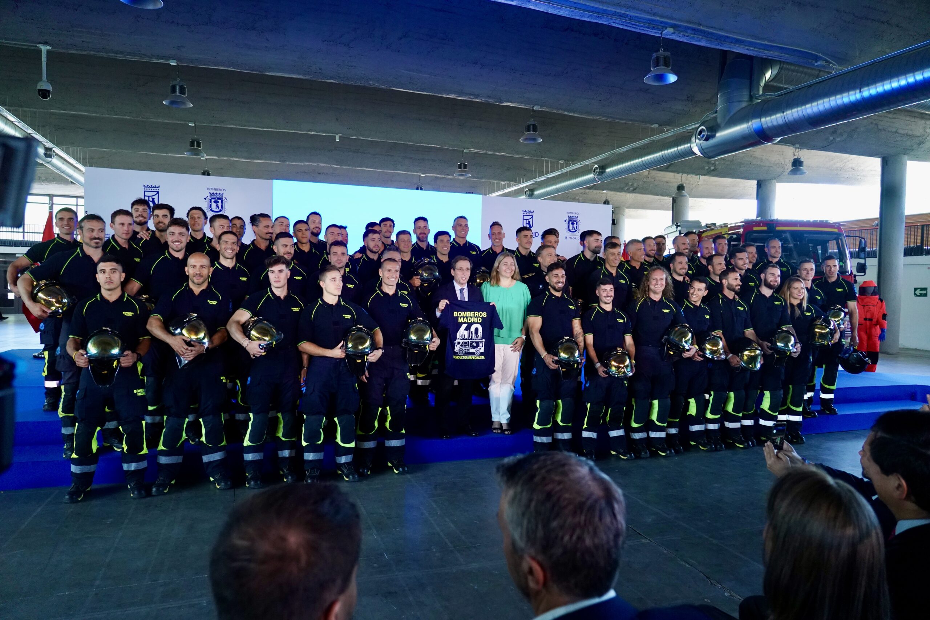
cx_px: 465
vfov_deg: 53.1
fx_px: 620
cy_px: 310
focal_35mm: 24
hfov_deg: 73.7
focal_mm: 24
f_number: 4
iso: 3200
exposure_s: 1/250
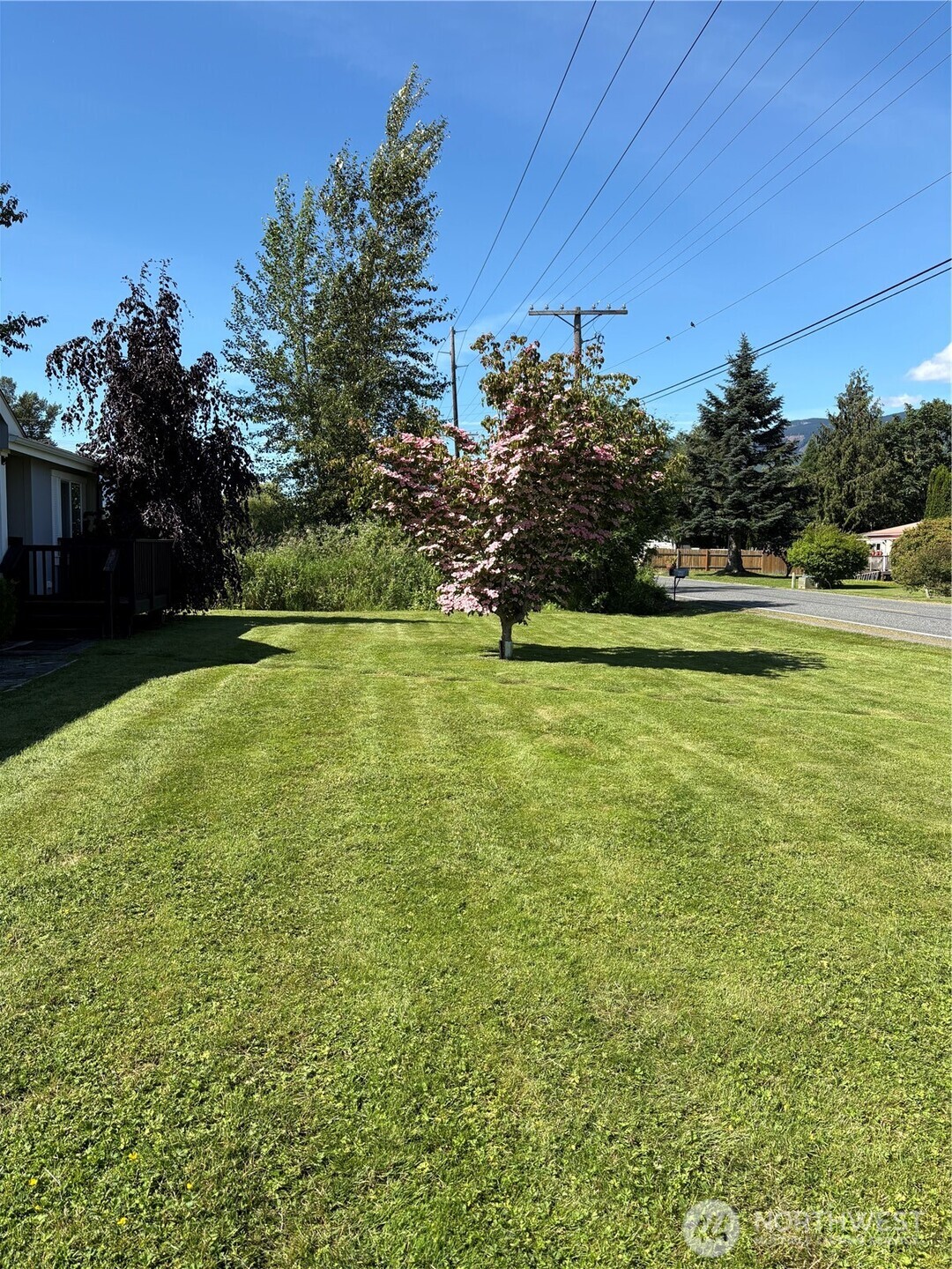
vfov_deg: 67.3
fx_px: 953
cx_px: 476
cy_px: 634
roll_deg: -1.1
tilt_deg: -4.7
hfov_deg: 53.1
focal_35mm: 26
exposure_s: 1/2075
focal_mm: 5.96
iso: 50
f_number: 1.6
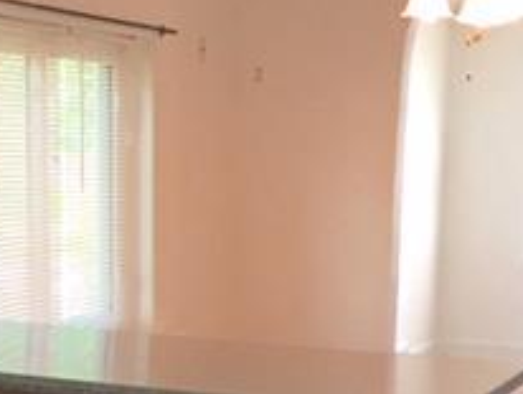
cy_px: 437
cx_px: 165
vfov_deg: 16.0
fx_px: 1361
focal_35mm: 90
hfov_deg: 21.6
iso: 50
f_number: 2.2
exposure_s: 1/30
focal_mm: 4.15
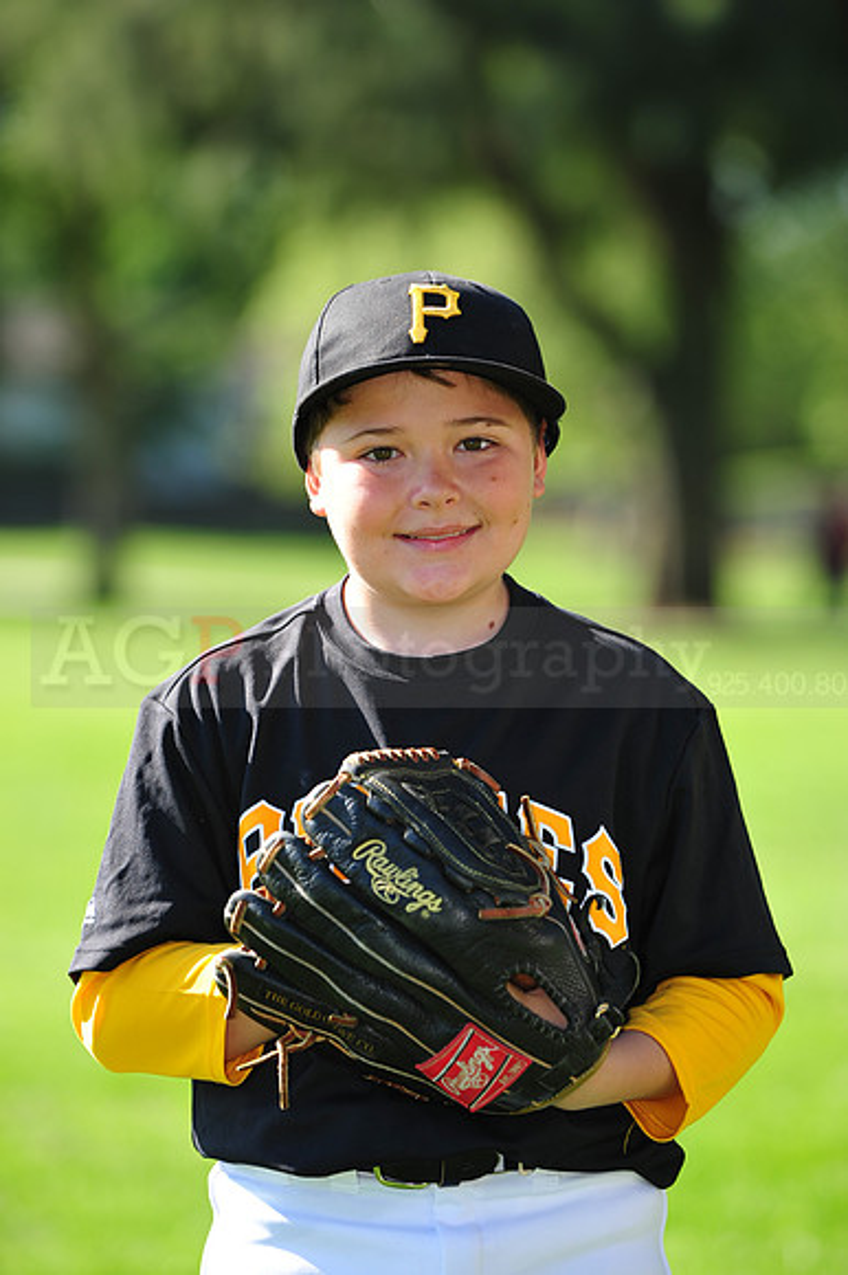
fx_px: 6190
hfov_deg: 7.8
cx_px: 424
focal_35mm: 175
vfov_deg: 11.8
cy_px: 638
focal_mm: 175
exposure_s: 1/400
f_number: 5
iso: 200
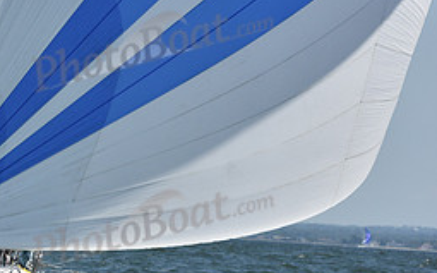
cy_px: 161
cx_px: -55
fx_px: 3594
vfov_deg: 4.3
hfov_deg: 6.9
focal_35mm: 302
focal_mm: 130
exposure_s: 1/1250
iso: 250
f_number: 8
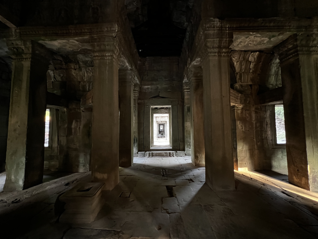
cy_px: 120
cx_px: 159
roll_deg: +0.6
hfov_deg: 106.2
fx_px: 119
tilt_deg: +3.5
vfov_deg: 89.9
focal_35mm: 13
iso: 1000
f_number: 1.8
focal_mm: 1.57
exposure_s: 1/41
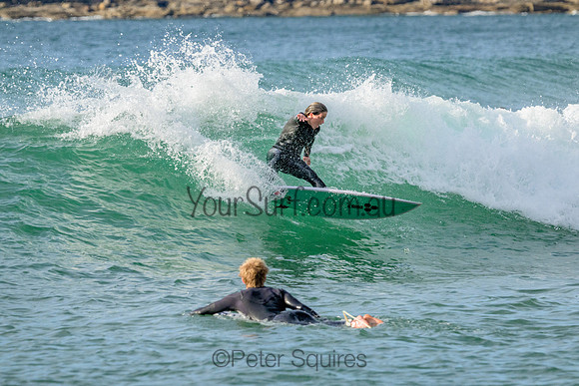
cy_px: 193
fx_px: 8043
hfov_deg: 4.1
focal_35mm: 500
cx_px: 290
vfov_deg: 2.8
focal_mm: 500
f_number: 11
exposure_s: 1/1250
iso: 2500
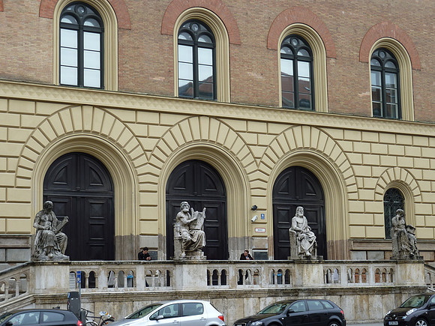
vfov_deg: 20.4
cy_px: 163
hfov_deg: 27.0
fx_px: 905
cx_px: 218
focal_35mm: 72
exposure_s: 1/200
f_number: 4.1
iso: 80
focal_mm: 11.9
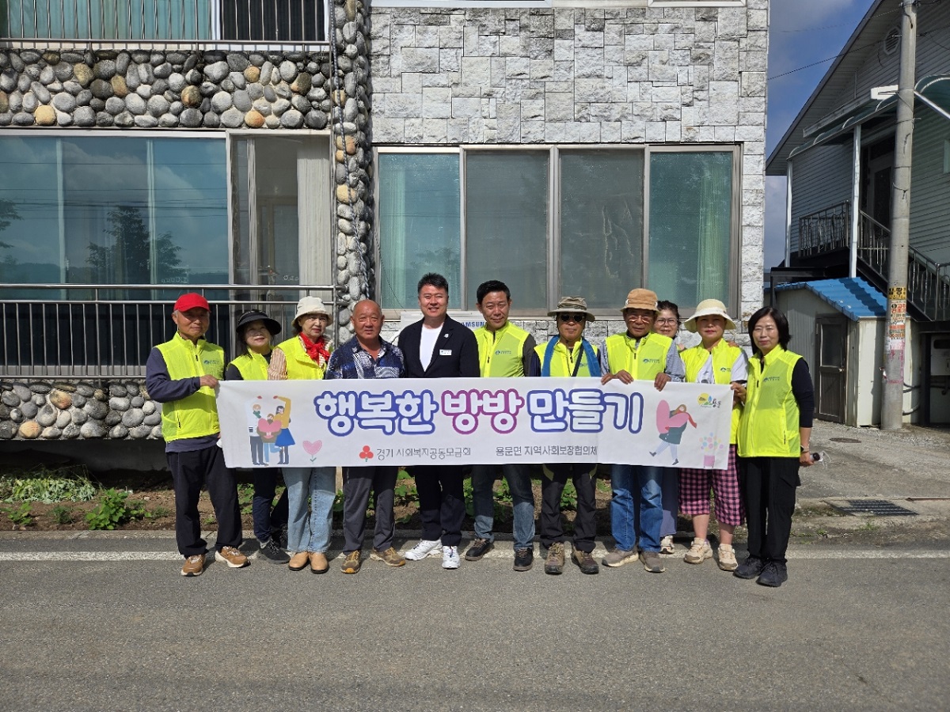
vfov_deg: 58.9
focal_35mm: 23
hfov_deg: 73.9
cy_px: 356
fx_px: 631
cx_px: 475
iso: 25
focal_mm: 5.4
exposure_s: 1/3657
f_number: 1.8
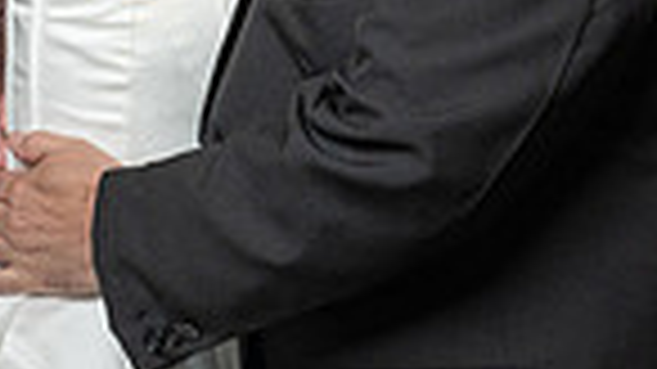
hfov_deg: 7.1
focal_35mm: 304
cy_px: -65
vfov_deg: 4.0
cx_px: 277
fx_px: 5294
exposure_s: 1/200
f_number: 5.6
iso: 2000
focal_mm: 70
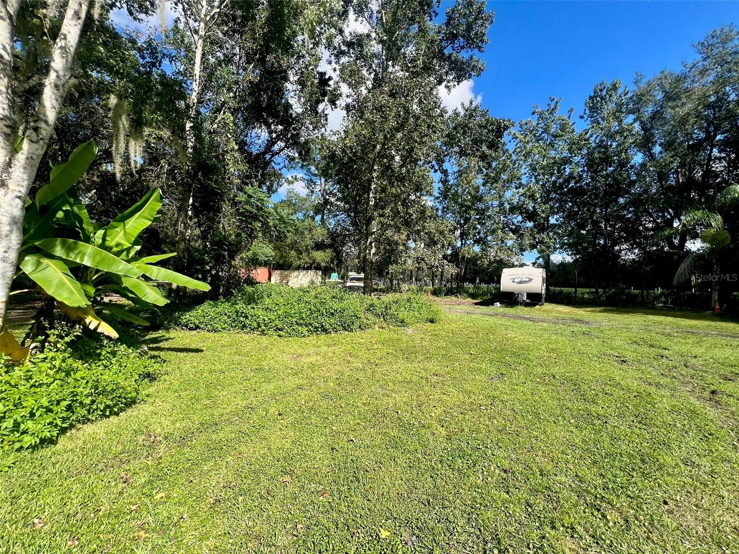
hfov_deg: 106.2
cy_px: 277
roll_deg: -2.0
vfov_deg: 89.9
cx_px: 370
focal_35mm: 13
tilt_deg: -0.9
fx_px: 278
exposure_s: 1/769
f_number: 1.8
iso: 32
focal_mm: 1.57
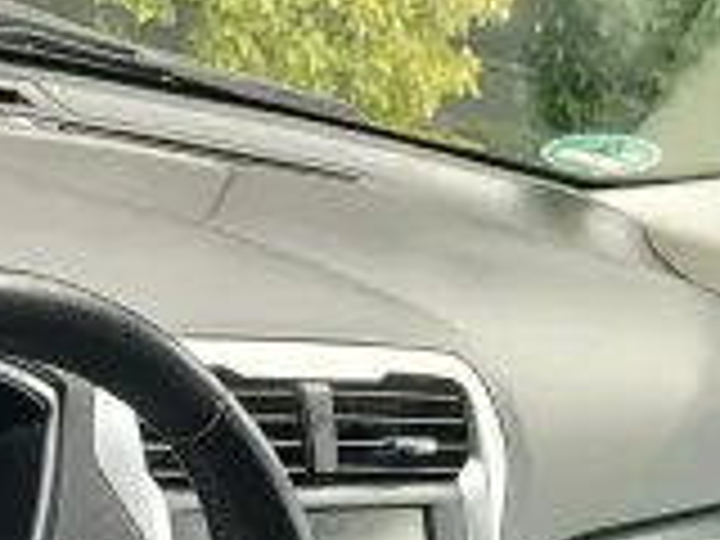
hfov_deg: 21.0
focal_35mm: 92
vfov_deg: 14.6
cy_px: 896
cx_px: 122
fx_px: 1914
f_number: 1.8
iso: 100
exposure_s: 1/134
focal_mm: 5.56
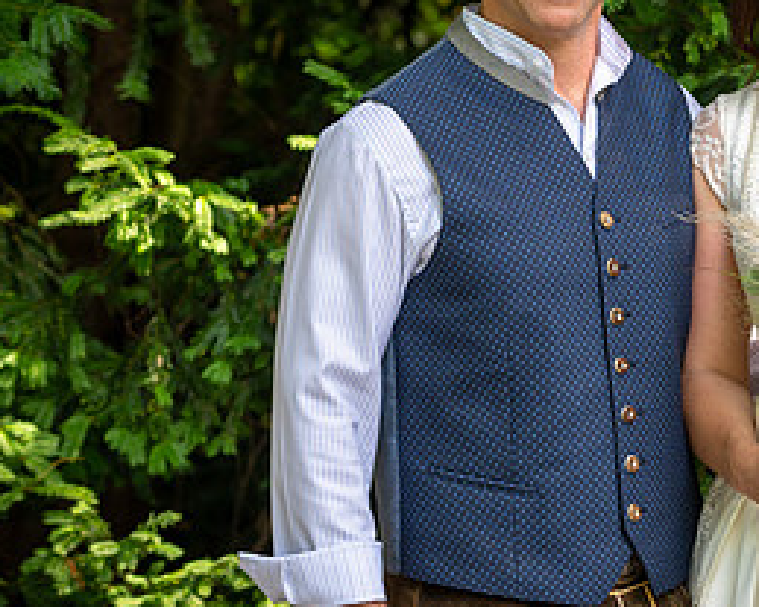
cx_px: 724
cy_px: 185
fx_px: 4626
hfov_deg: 9.3
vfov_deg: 7.5
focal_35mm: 206
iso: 200
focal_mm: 98
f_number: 4
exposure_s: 1/250
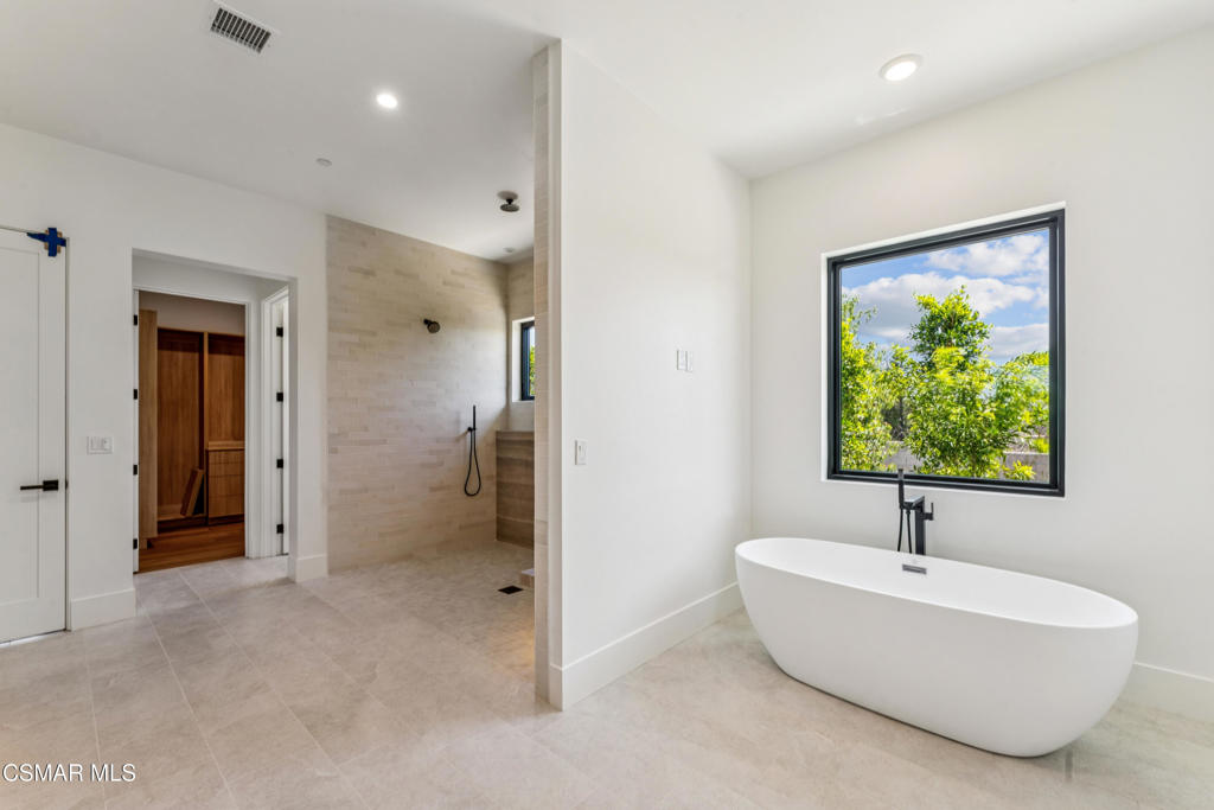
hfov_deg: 100.4
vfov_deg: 77.3
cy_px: 405
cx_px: 607
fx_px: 506
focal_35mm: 15
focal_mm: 15
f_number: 13
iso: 100
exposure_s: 1/5
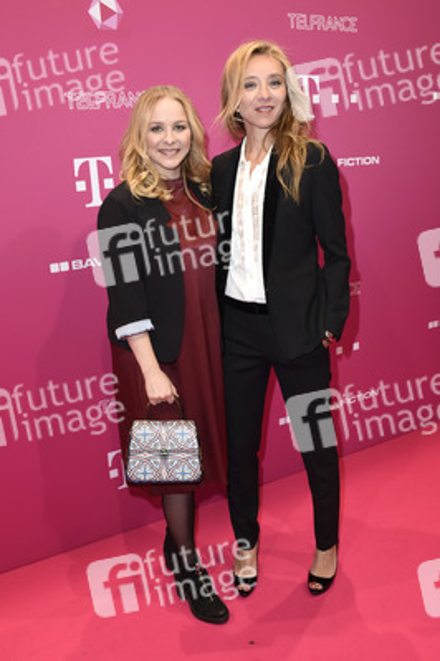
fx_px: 551
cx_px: 220
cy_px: 330
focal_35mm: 30
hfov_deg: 43.5
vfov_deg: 62.0
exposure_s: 1/160
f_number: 6.3
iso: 500
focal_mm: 20
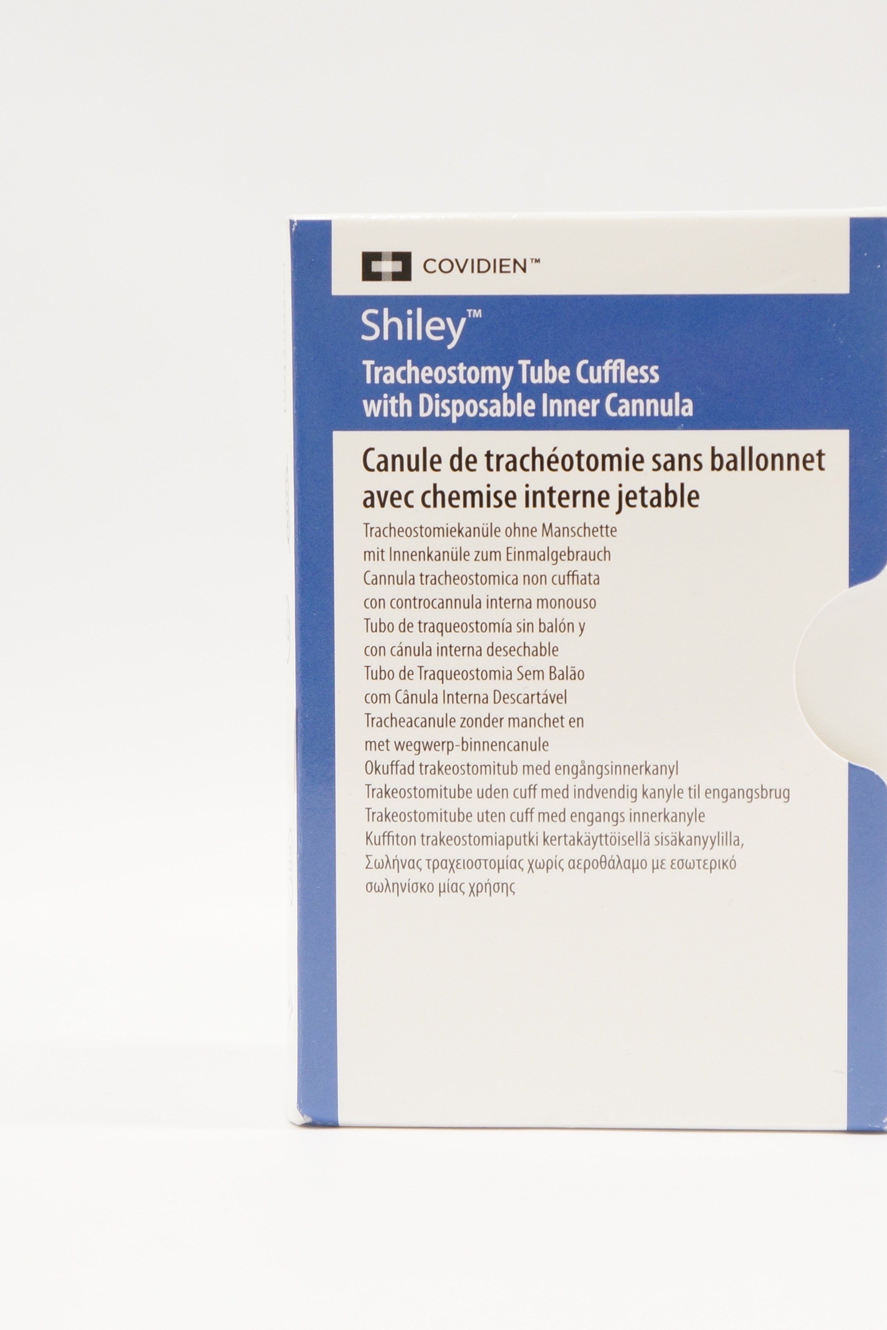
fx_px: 3280
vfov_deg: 22.9
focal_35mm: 89
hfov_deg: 15.4
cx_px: 597
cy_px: 669
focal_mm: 39
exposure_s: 1/50
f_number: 5.6
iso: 400
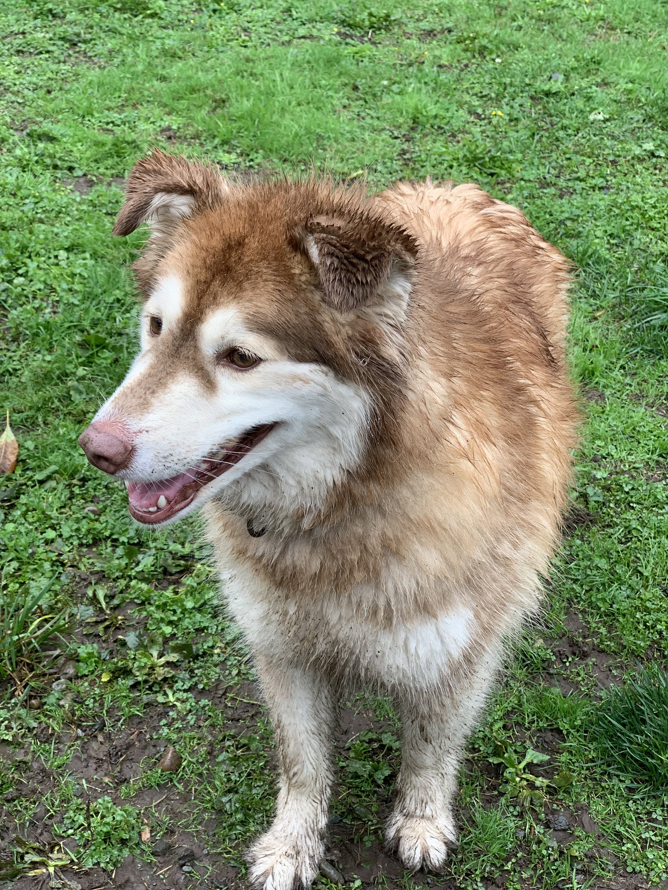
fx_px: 1338
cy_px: 445
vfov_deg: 36.8
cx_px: 334
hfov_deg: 28.0
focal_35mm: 52
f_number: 2.4
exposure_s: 1/122
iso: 16
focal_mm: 6
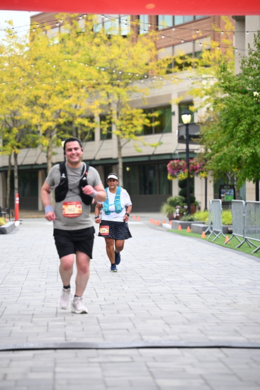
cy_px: 195
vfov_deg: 17.1
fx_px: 1299
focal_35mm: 120
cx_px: 130
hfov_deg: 11.4
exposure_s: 1/1600
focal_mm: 120
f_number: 2.8
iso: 640
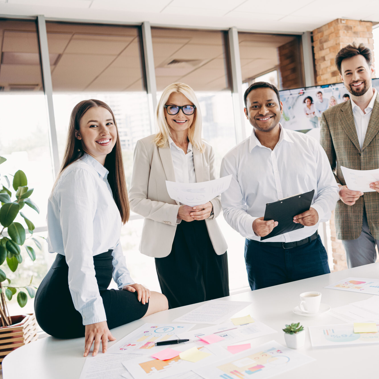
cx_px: 269
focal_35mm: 41
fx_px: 508
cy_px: 189
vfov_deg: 40.9
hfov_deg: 40.1
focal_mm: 32
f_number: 2.8
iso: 500
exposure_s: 1/200
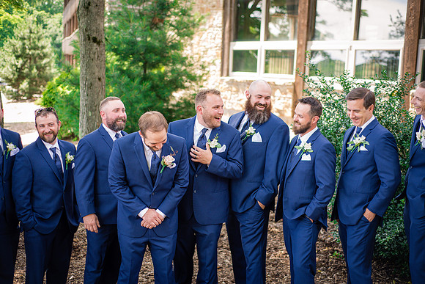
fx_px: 590
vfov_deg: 27.0
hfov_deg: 39.6
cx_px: 212
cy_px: 142
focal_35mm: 50
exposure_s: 1/400
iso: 400
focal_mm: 50
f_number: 2.5
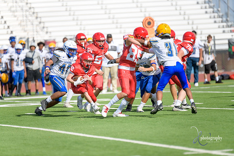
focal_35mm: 300
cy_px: 78
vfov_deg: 4.6
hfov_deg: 6.9
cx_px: 117
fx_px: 1950
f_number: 2.8
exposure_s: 1/3200
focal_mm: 300
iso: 200
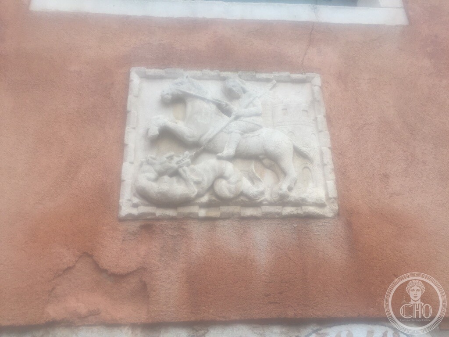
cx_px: 224
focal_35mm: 29
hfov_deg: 61.7
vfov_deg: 48.2
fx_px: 376
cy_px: 168
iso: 32
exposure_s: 1/309
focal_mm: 4.15
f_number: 2.2
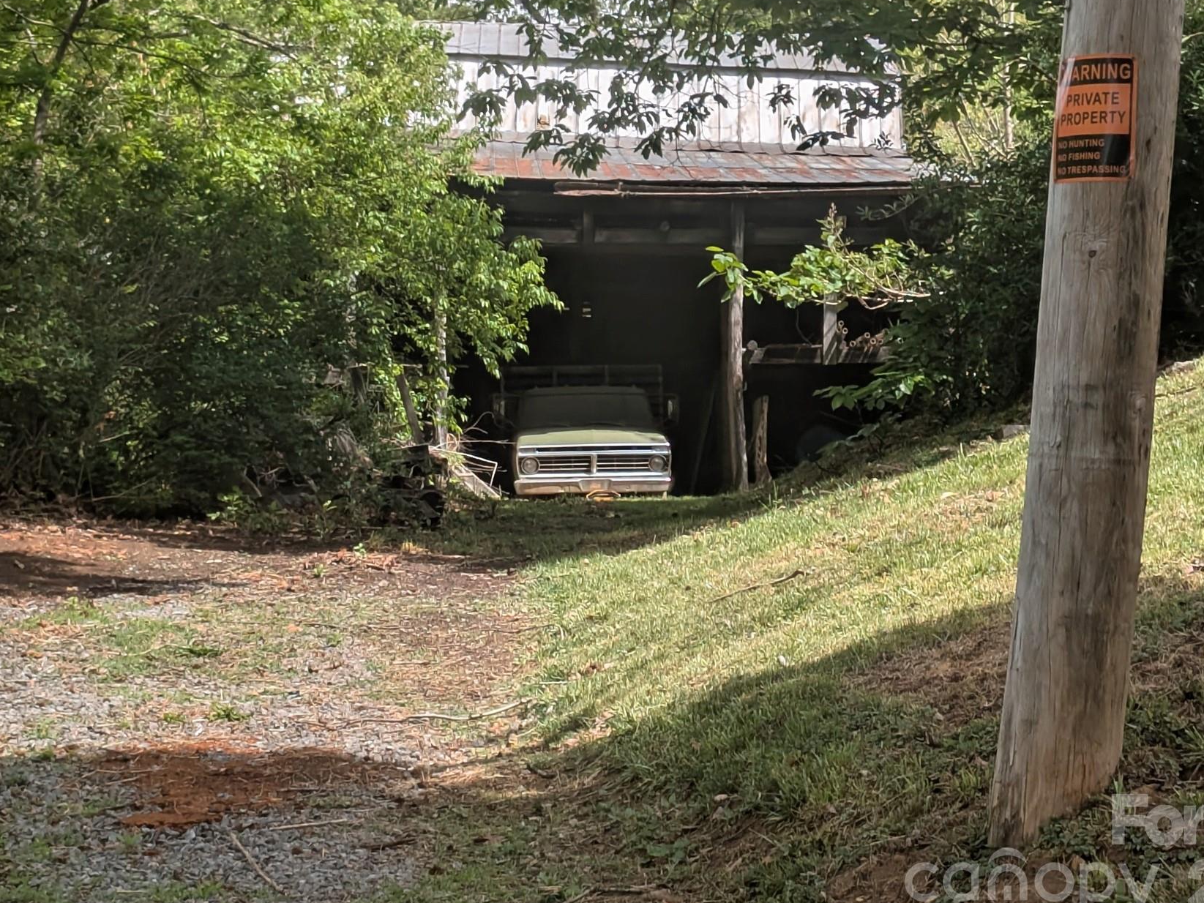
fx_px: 2122
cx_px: 596
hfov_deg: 31.7
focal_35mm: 61
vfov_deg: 24.0
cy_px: 375
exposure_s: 1/3067
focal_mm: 4.53
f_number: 1.7
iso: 42
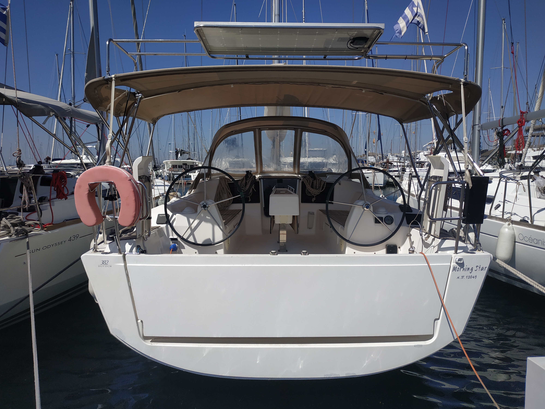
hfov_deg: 71.6
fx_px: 378
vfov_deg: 56.8
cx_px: 272
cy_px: 204
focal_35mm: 24
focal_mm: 3.94
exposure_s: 1/4724
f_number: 1.9
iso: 100
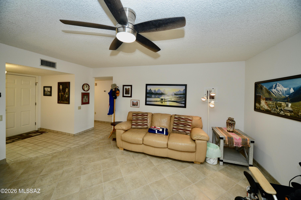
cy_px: 100
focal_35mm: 12
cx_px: 150
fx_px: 100
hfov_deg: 112.6
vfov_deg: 90.0
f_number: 7.1
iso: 800
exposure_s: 1/60
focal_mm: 12
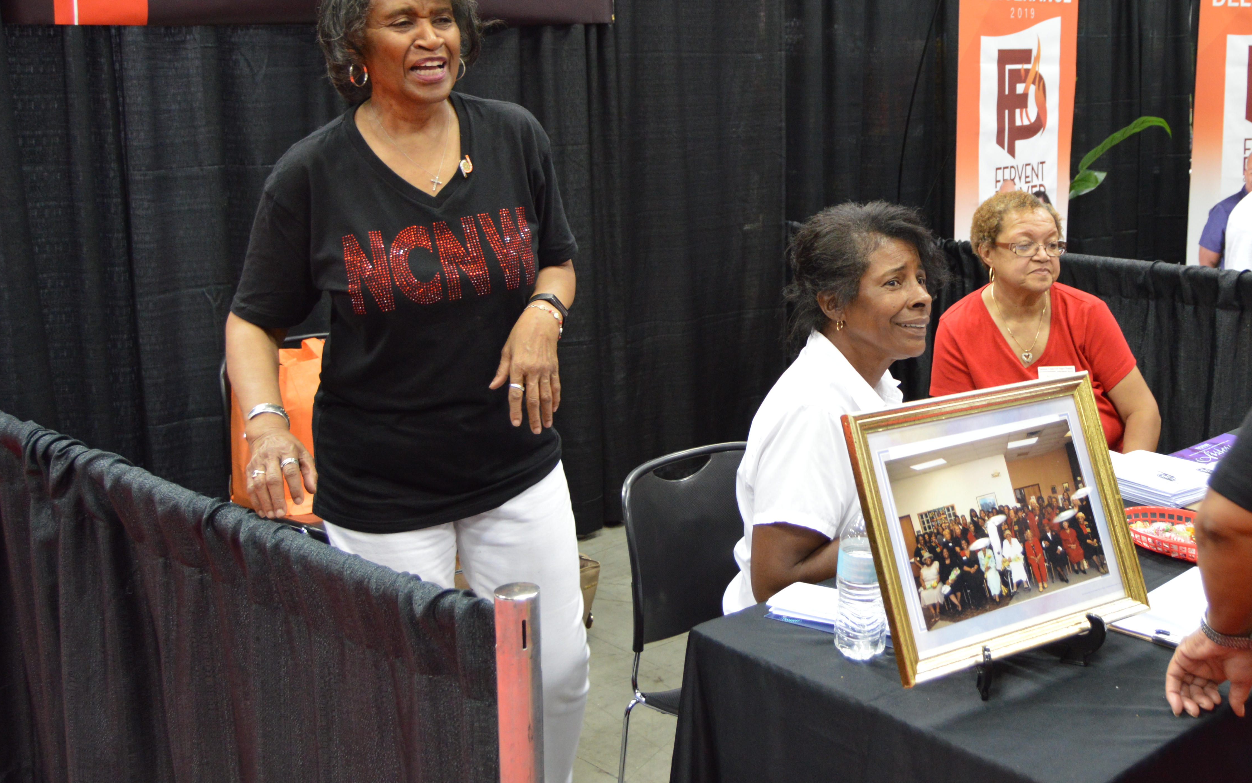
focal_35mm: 45
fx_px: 1535
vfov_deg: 28.4
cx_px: 832
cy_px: 255
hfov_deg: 43.8
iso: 1100
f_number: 3.5
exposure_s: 1/60
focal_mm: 22
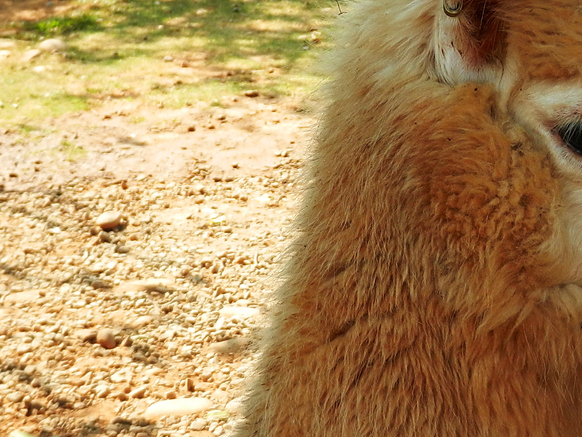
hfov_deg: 16.4
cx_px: 409
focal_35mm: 120
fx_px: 2018
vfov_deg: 12.3
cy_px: 197
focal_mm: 10.9
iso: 160
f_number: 4.5
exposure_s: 1/320
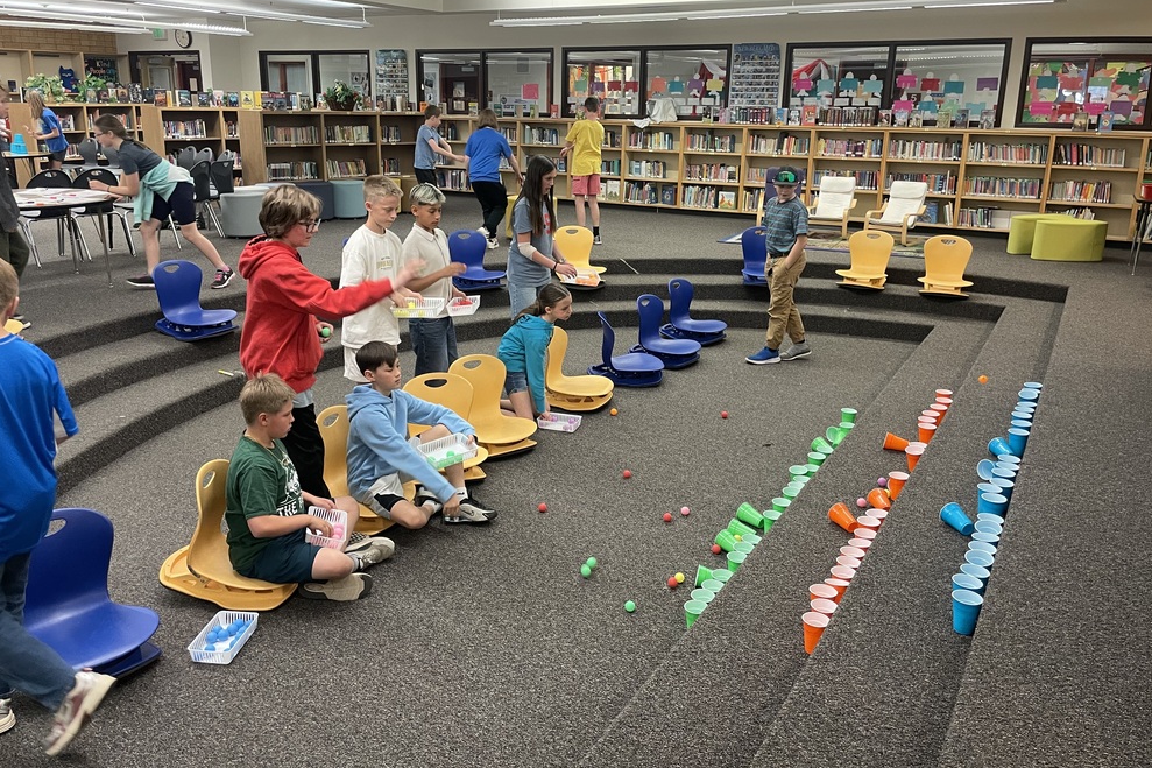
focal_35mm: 28
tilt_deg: -15.0
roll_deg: -1.0
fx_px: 896
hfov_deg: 65.5
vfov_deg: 46.3
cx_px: 568
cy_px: 344
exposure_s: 1/60
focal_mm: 4.2
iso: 200
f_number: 1.6
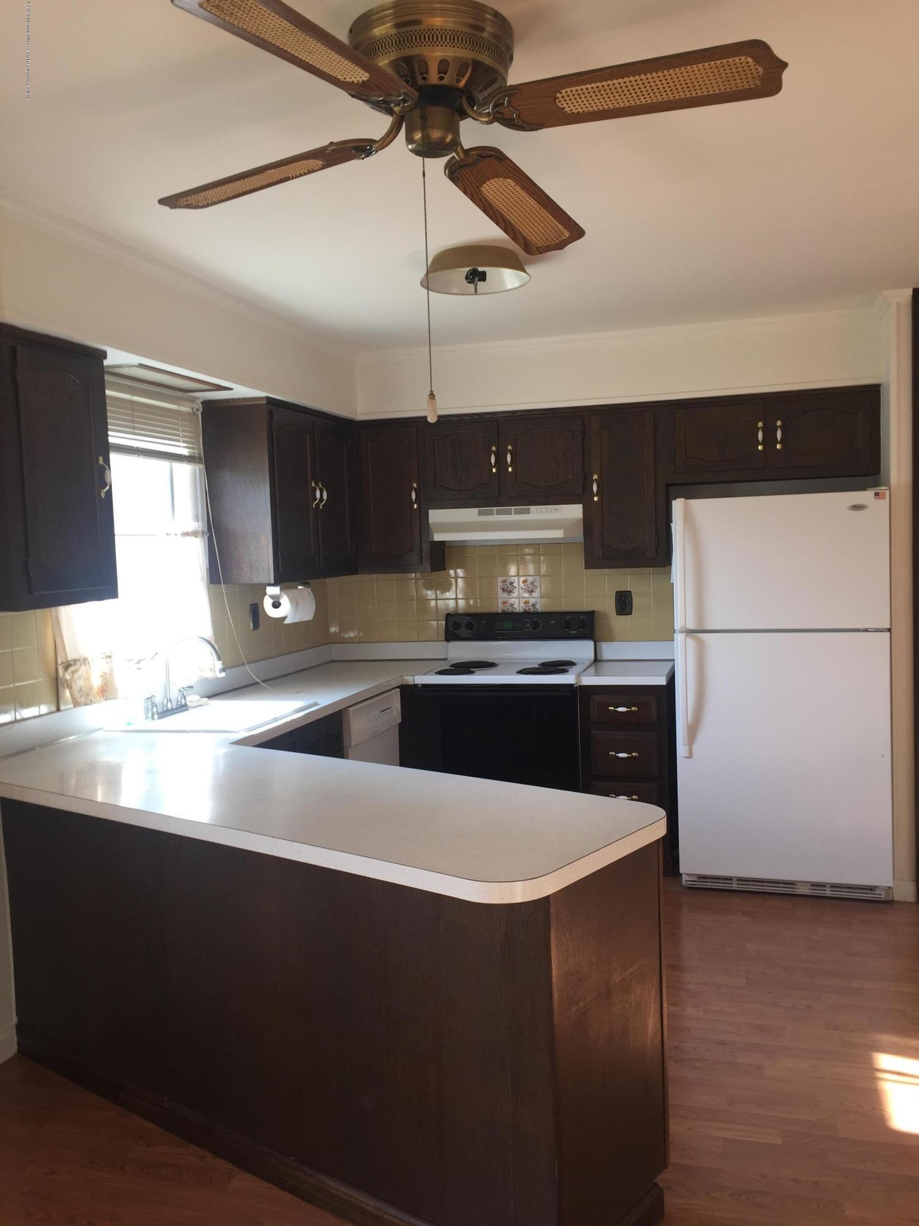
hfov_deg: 48.2
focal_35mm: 29
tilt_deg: -3.0
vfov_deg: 61.7
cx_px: 460
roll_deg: +1.7
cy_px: 613
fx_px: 1027
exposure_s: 1/40
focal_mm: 4.15
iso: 32
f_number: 2.2
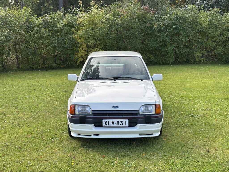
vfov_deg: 28.0
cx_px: 114
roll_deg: -0.2
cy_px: 86
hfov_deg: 36.8
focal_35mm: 52
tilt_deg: -11.4
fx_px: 344
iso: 32
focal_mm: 5.96
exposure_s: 1/787
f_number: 1.6
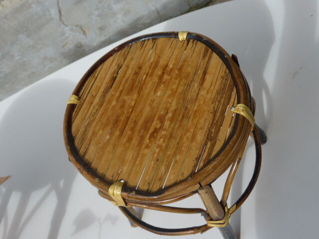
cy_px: 120
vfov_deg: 31.5
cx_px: 160
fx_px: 424
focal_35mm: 46
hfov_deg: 41.2
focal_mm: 7.9
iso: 100
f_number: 4.1
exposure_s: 1/500
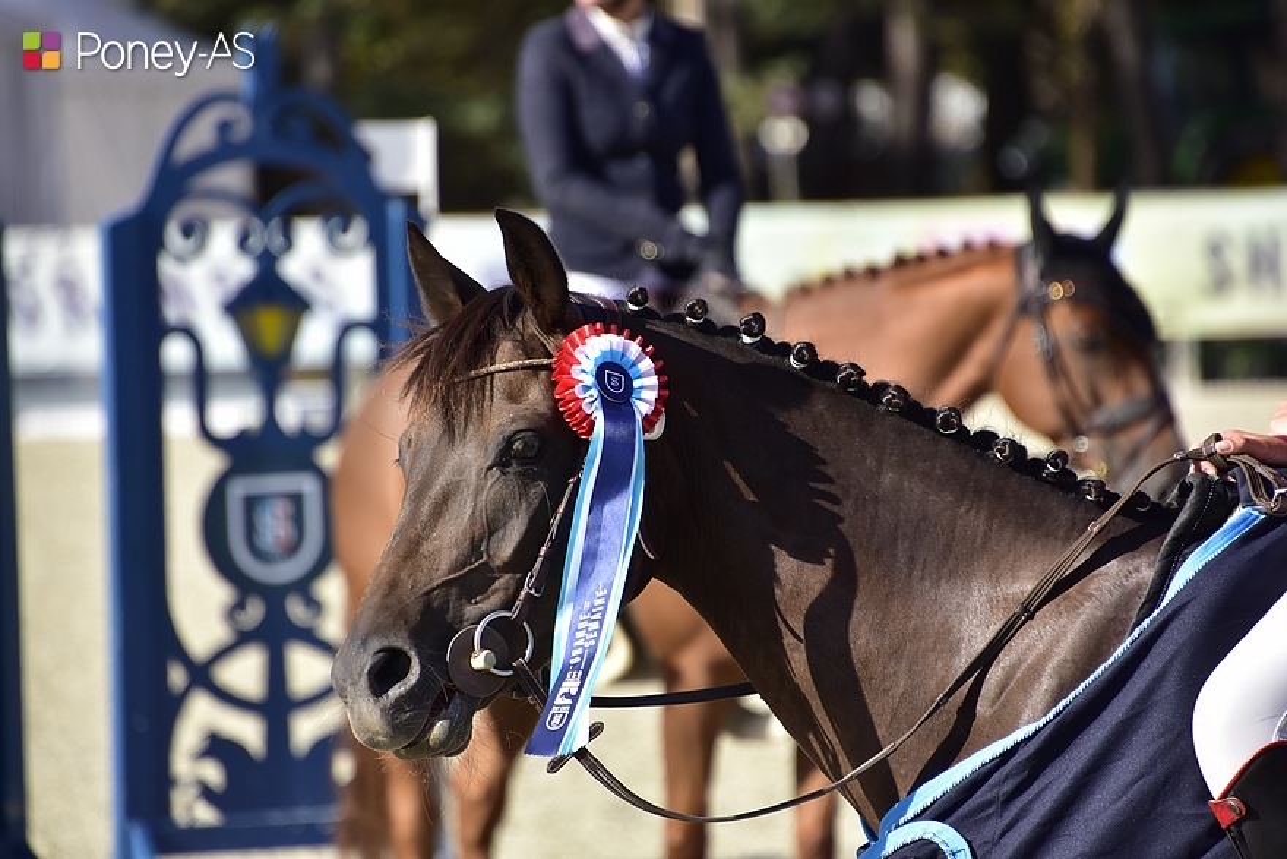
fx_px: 14480
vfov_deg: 3.4
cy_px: 430
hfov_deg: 5.1
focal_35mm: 405
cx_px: 644
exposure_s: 1/1500
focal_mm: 270
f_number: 6.3
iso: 500
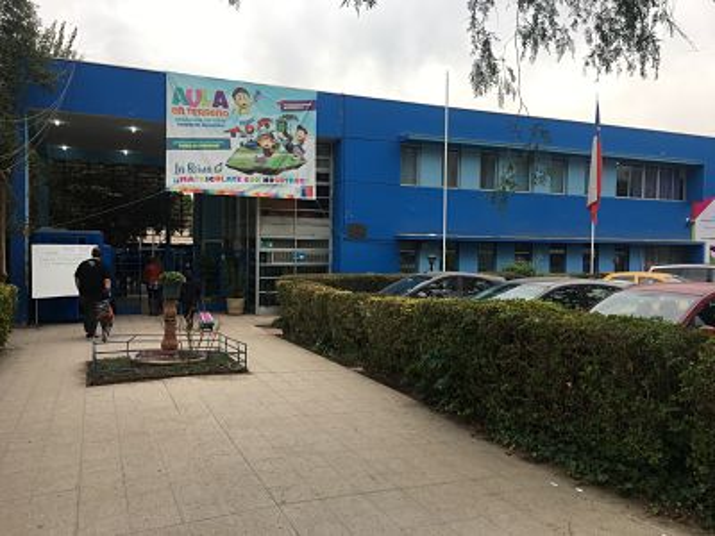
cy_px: 268
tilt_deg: -1.7
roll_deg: -1.4
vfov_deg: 48.2
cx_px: 358
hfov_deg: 61.7
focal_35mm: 29
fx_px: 599
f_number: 2.2
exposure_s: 1/120
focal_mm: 4.15
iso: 25
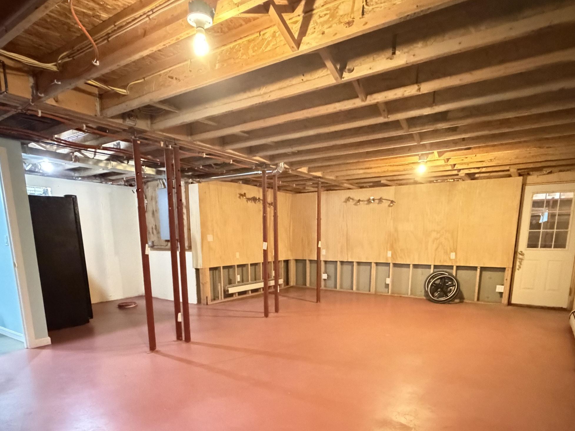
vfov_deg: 58.7
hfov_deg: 76.4
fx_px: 365
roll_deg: +0.8
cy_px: 308
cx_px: 292
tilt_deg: -11.6
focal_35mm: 22
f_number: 2.2
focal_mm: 2.22
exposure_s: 1/30
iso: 2500
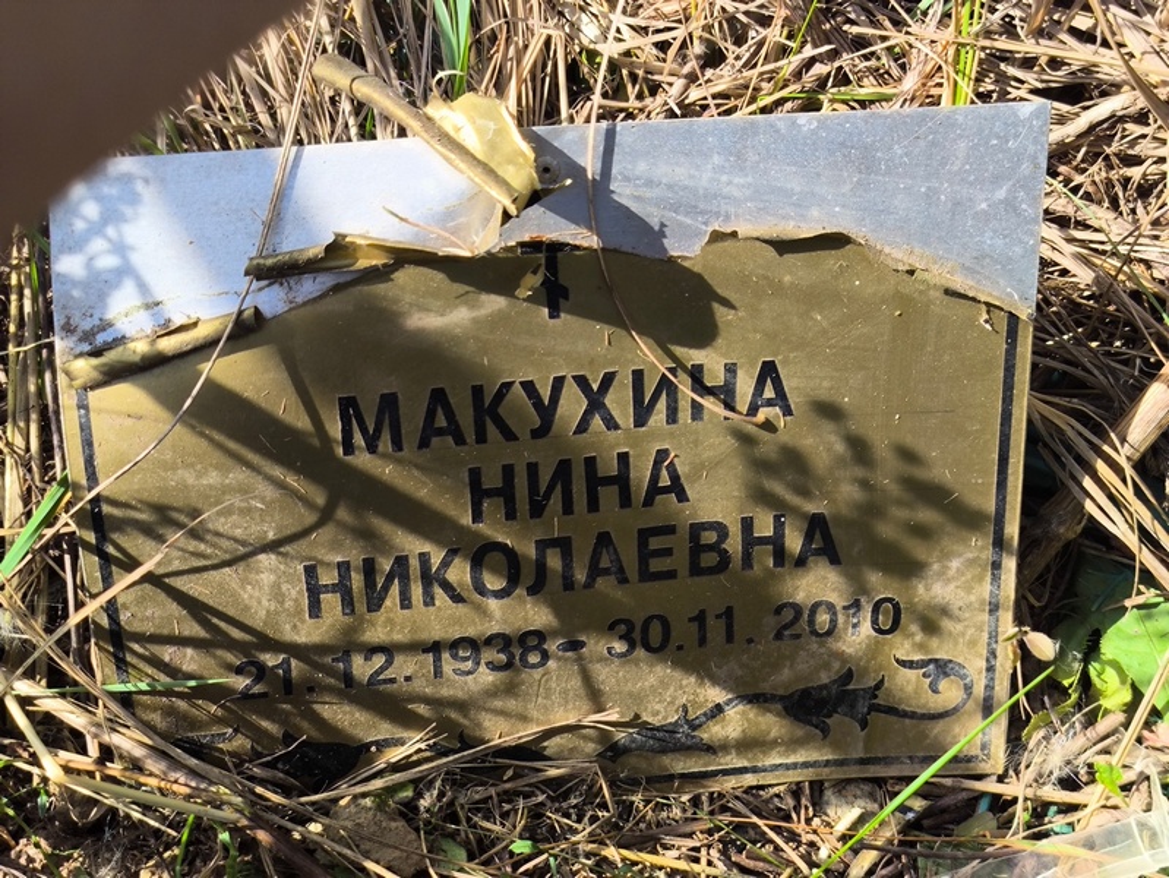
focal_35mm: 50
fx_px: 1689
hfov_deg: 38.2
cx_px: 584
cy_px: 439
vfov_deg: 29.1
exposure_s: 1/624
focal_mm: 4.71
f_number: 1.7
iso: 50
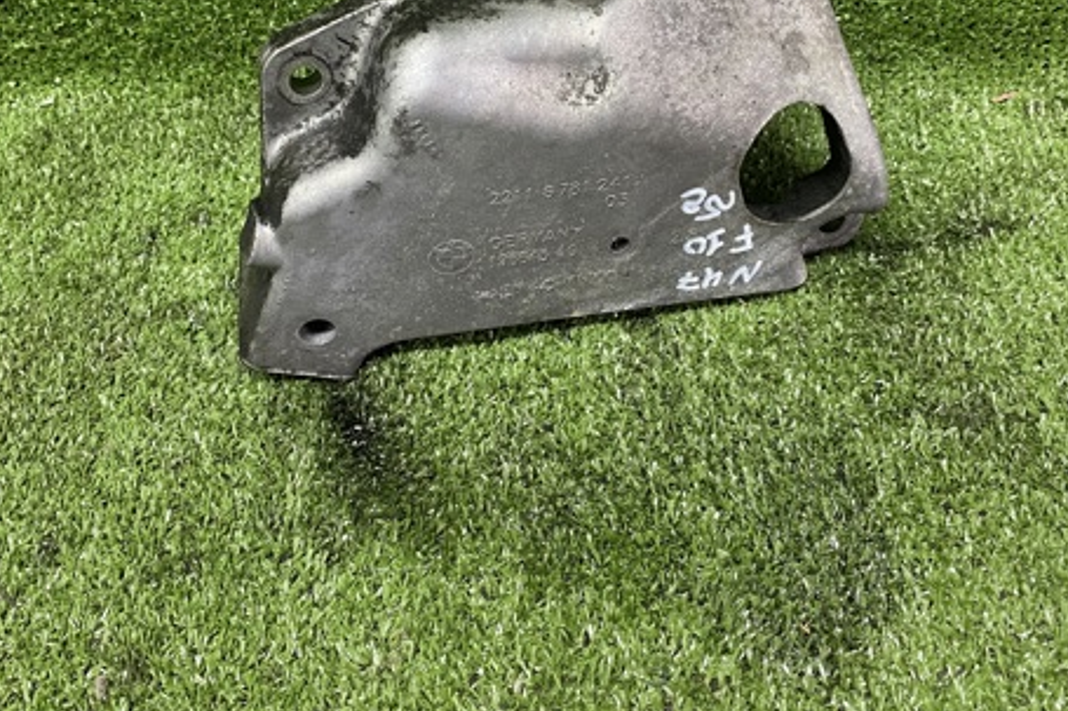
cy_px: 224
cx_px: 495
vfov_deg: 34.6
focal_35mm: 38
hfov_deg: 50.7
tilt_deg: -45.2
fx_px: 1127
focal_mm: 4.25
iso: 200
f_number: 1.8
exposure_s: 1/60
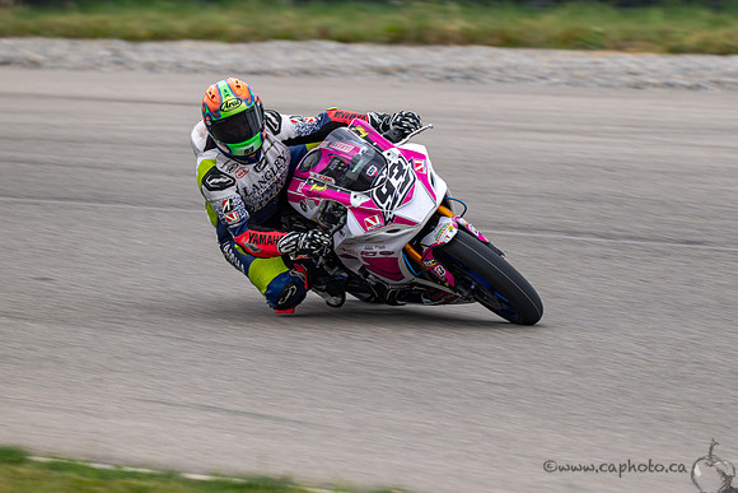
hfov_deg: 2.7
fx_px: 15711
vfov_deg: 1.8
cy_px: 250
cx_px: 414
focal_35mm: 766
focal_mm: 600
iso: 90
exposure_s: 1/160
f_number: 8
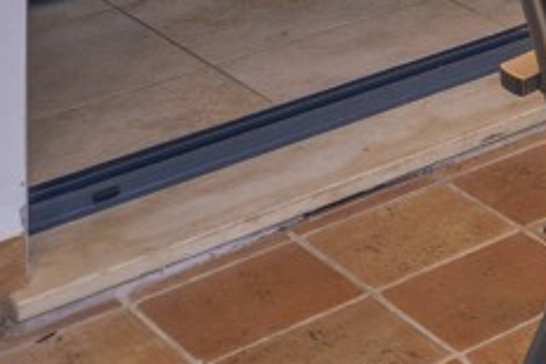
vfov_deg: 9.7
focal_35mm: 112
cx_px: 1165
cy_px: -690
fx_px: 1699
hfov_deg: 14.4
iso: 125
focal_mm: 16
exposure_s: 1/40
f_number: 9
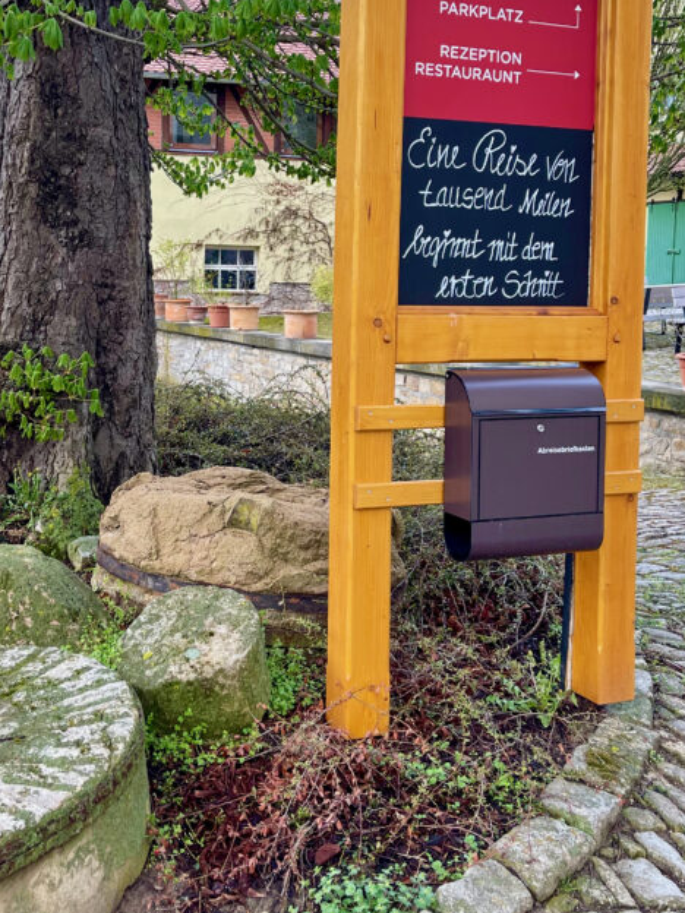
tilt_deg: -3.1
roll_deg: -1.4
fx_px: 1082
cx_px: 258
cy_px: 315
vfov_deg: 45.2
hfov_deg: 35.0
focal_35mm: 41
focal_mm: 5.1
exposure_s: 1/121
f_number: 1.6
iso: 80
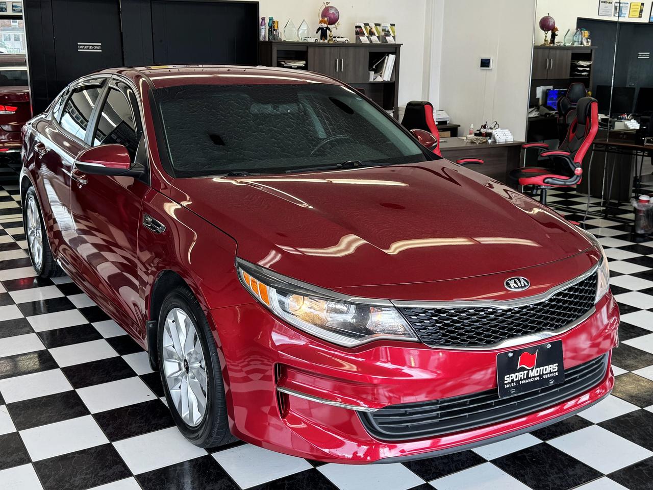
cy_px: 245
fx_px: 755
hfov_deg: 46.8
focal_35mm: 40
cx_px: 326
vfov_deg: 36.0
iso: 80
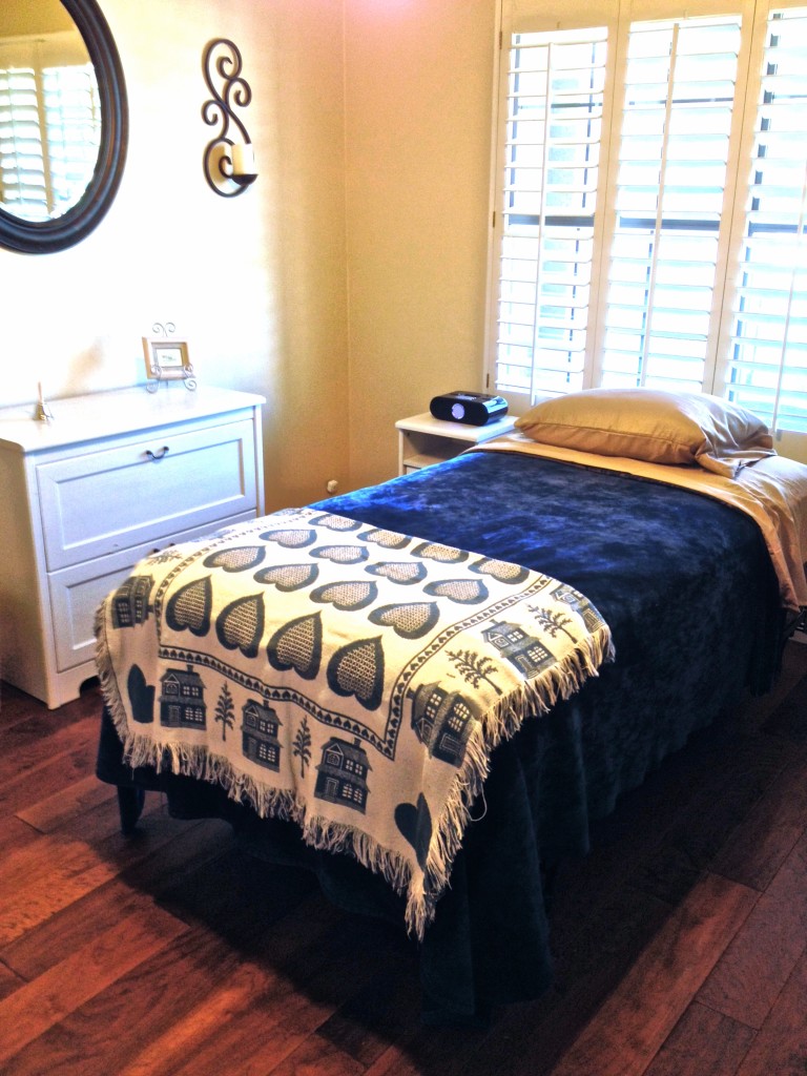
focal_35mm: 35
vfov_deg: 52.6
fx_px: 1088
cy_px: 538
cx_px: 404
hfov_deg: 40.7
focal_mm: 4.28
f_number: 2.4
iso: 64
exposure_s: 1/20
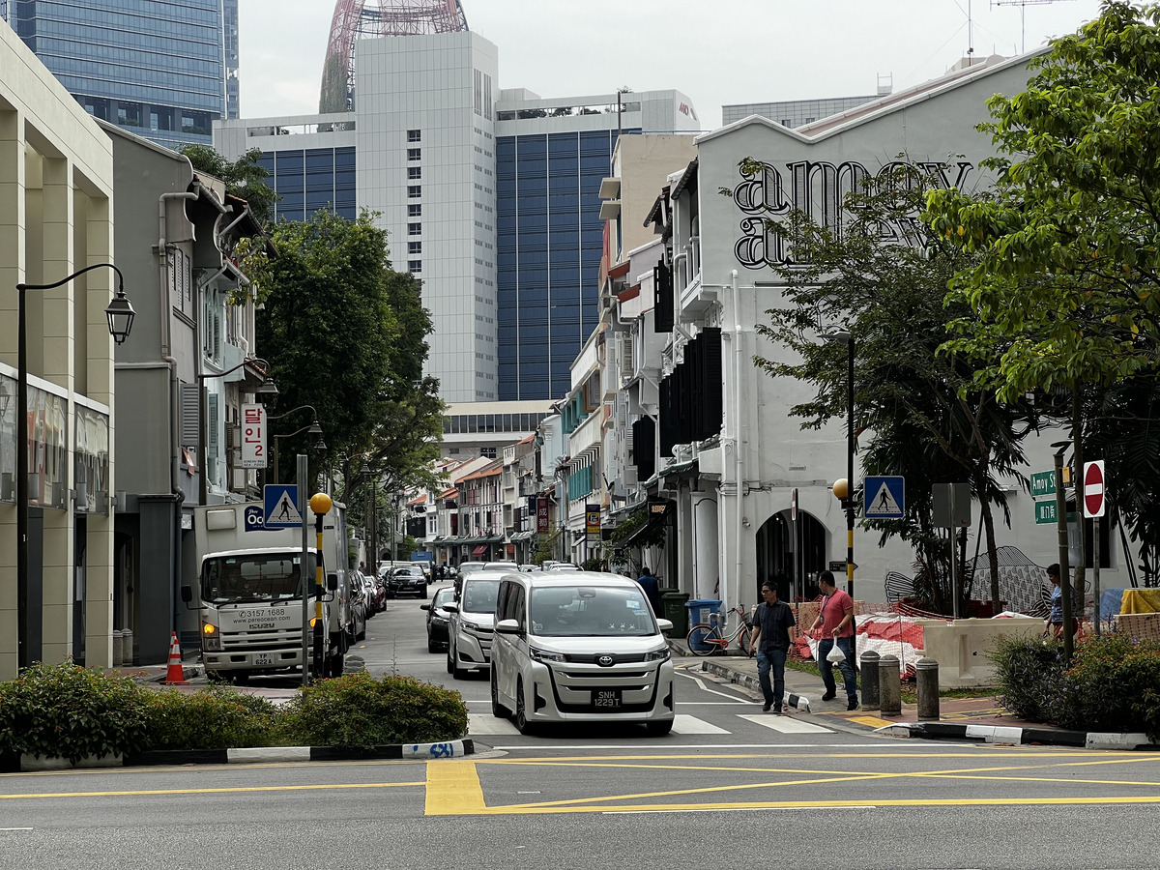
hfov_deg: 25.3
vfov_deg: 19.1
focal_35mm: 77
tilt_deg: +3.3
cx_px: 580
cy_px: 435
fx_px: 2580
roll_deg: +0.8
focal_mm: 9
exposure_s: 1/244
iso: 32
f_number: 2.8
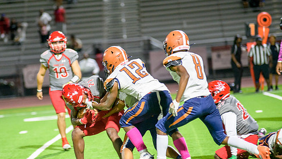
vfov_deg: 4.8
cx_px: 112
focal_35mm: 253
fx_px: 1892
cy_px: 94
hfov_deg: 8.5
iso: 1600
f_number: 2.8
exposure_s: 1/250
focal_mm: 200
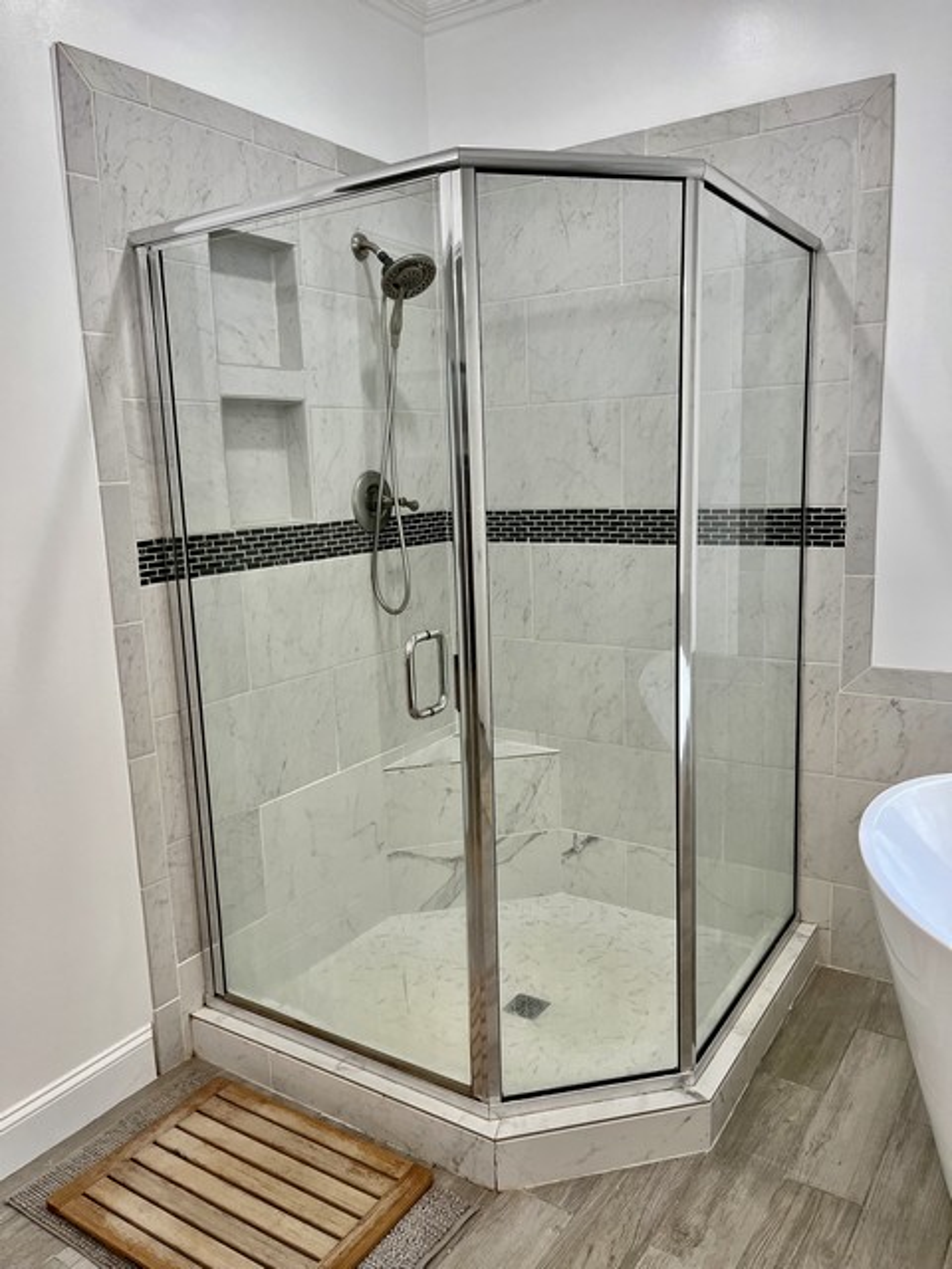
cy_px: 634
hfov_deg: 53.1
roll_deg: +2.8
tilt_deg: -10.7
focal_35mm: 26
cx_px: 476
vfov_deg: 67.3
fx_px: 953
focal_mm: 5.1
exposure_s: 1/120
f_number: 1.6
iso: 80
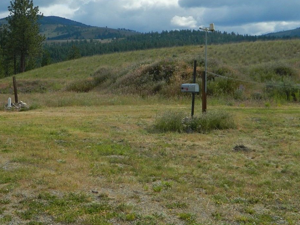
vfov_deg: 23.9
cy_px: 73
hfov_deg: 31.4
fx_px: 529
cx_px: 97
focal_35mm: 61
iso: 80
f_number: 9.4
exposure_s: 1/200
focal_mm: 6.2
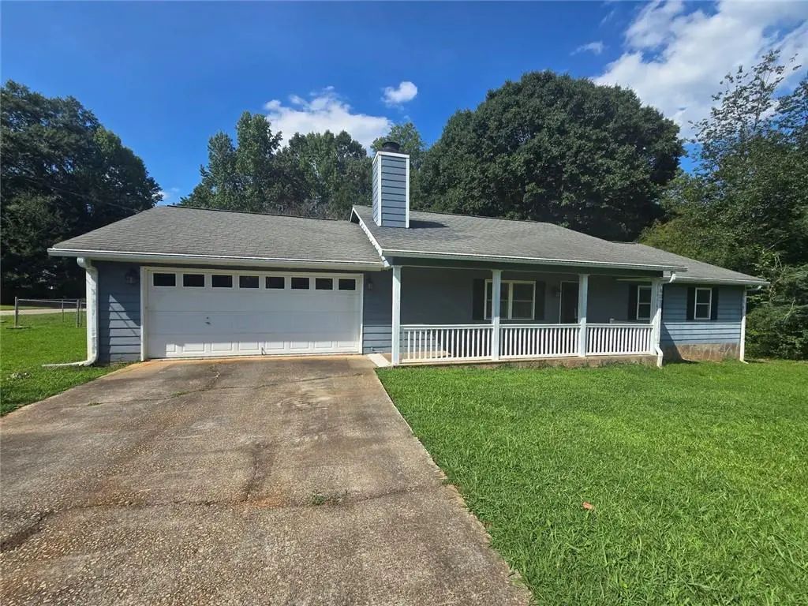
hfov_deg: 106.2
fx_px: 303
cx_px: 404
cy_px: 303
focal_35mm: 13
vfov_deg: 89.9
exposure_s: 1/2066
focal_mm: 2.2
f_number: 2.2
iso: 50
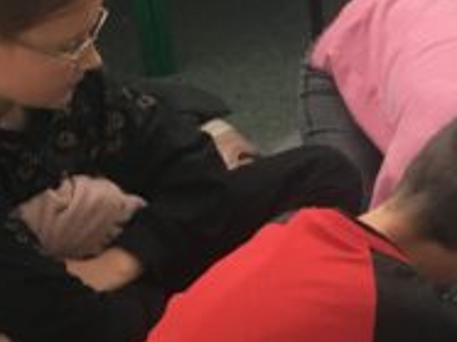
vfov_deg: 12.3
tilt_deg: -30.2
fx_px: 1582
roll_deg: -0.4
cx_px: 693
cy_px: 150
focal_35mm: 120
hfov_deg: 15.2
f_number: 2.2
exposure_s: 1/33
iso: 100
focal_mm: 4.15
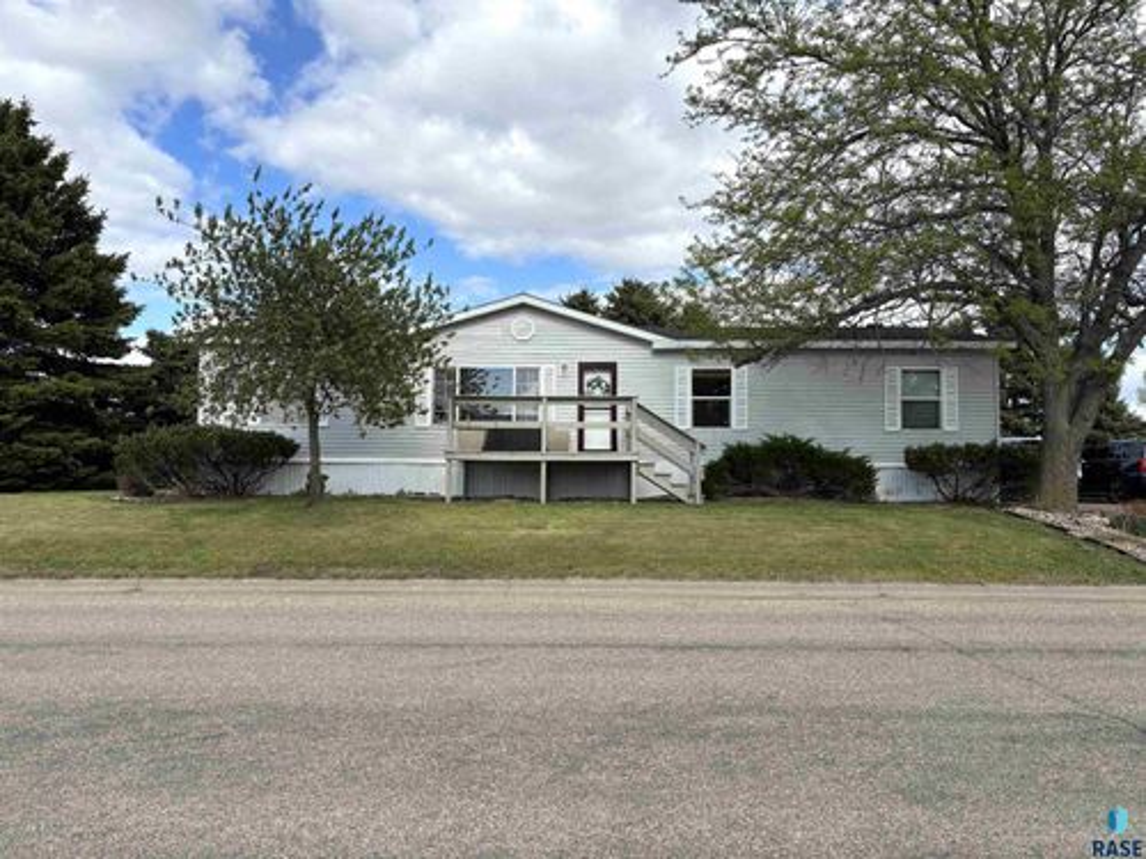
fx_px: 861
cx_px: 573
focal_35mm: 26
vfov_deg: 53.1
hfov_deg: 67.3
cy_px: 430
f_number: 1.6
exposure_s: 1/2342
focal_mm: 5.96
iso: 50
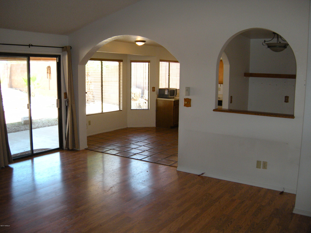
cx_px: 156
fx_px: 314
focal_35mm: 35
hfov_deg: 52.6
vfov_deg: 40.7
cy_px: 116
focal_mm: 5.9
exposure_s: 1/57.6
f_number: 3.8
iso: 168
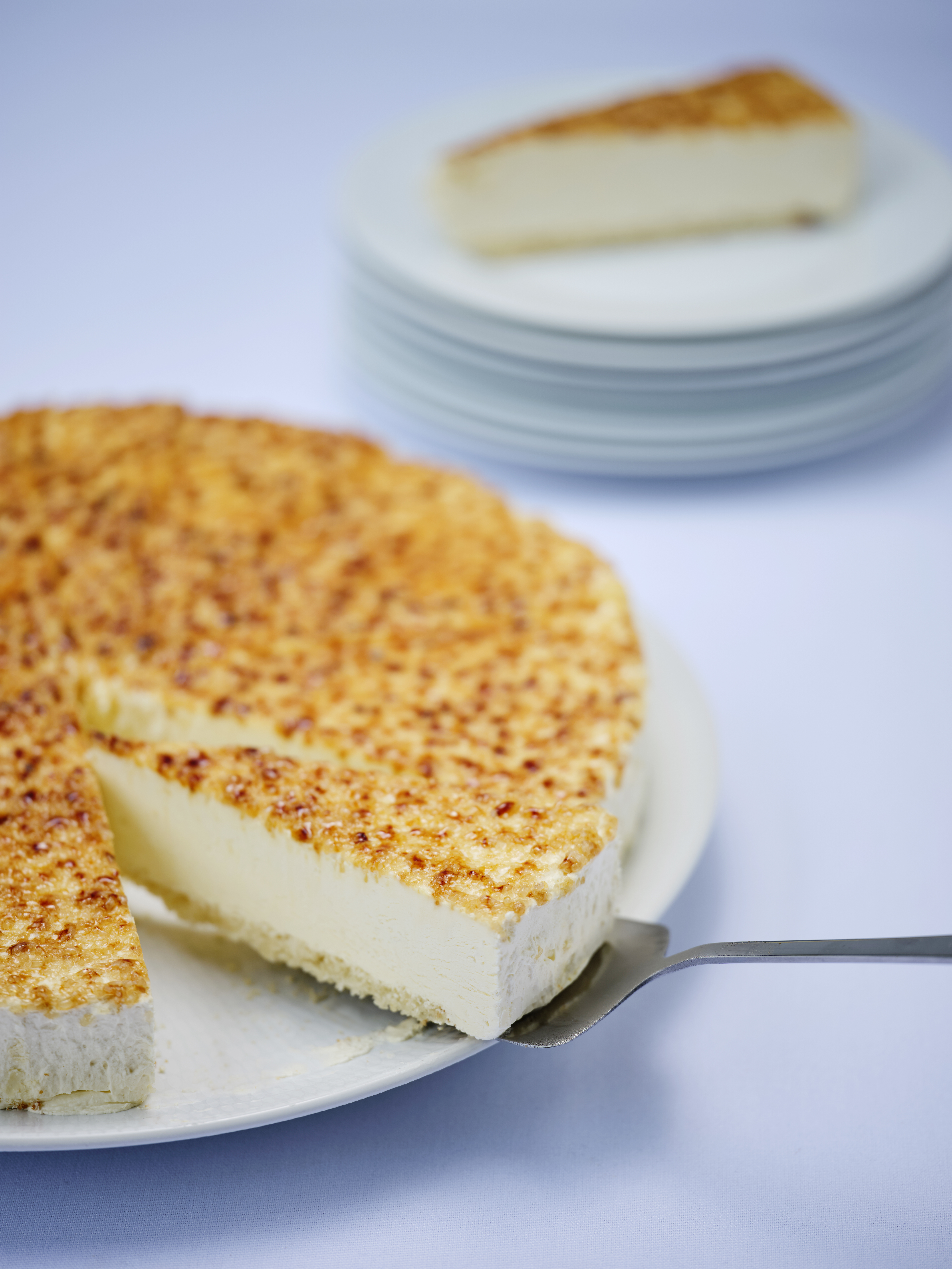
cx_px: 476
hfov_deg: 15.6
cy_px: 634
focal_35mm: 95
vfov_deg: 20.7
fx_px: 3484
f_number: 4
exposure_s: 1/25
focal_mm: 120
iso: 100
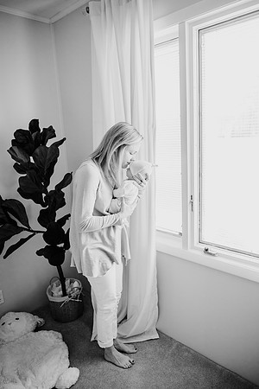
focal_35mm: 24
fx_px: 259
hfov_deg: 53.1
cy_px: 194
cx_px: 130
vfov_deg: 73.7
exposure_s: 1/250
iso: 640
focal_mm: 24
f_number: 2.5
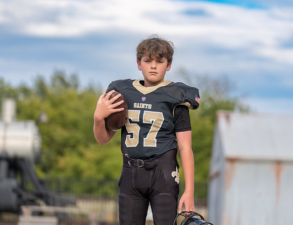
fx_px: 1160
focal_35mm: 136
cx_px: 147
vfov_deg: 11.1
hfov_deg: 14.4
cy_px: 112
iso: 100
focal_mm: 120
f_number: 2.8
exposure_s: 1/800
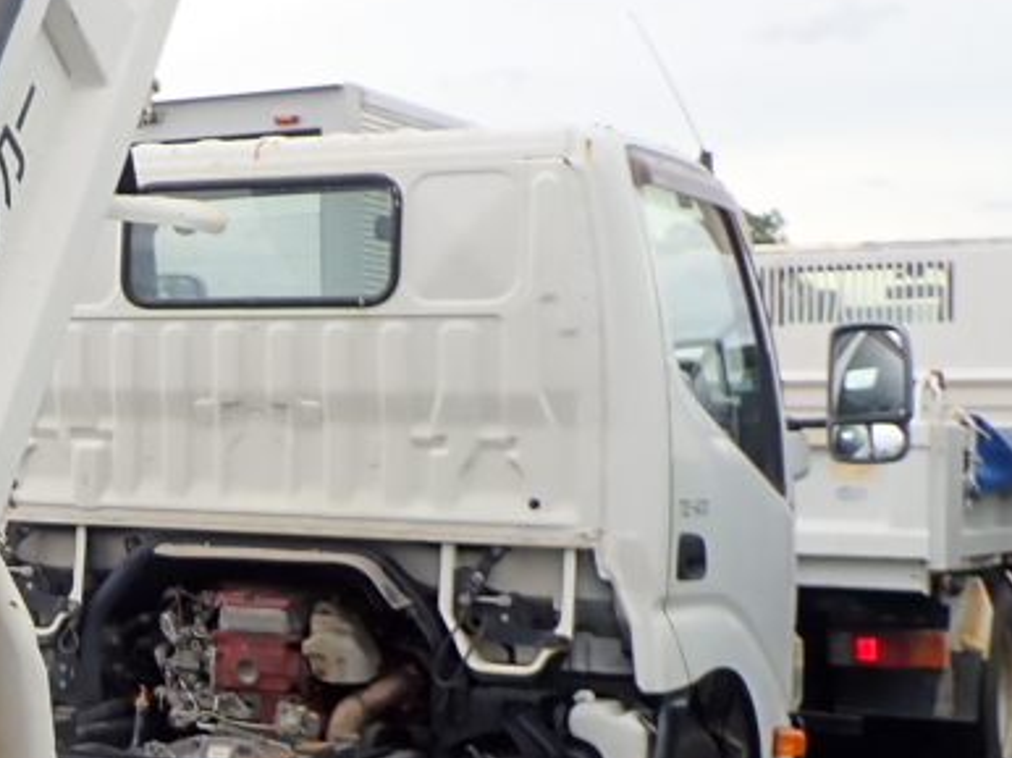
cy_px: 338
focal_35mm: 83
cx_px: -475
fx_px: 2425
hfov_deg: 20.4
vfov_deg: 17.8
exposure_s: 1/320
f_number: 2.8
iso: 100
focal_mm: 4.5
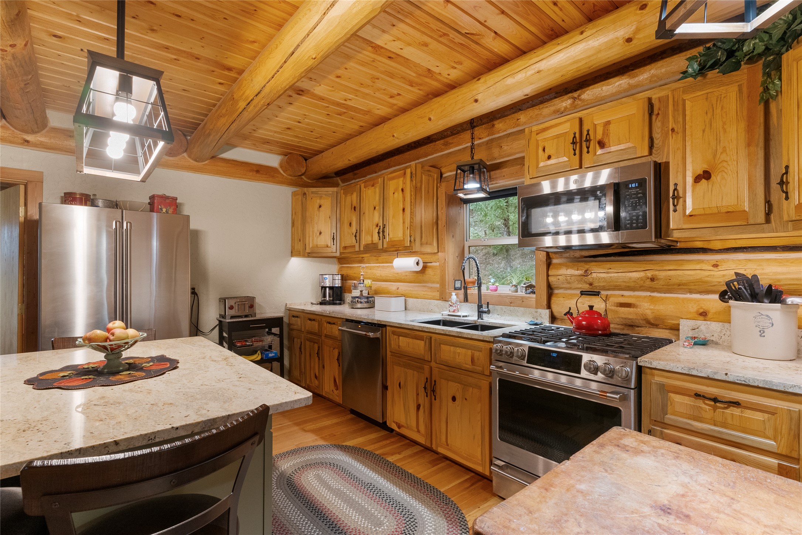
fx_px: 379
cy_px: 268
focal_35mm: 17
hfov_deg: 93.3
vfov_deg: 70.5
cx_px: 401
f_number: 10
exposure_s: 1/80
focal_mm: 17
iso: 1600
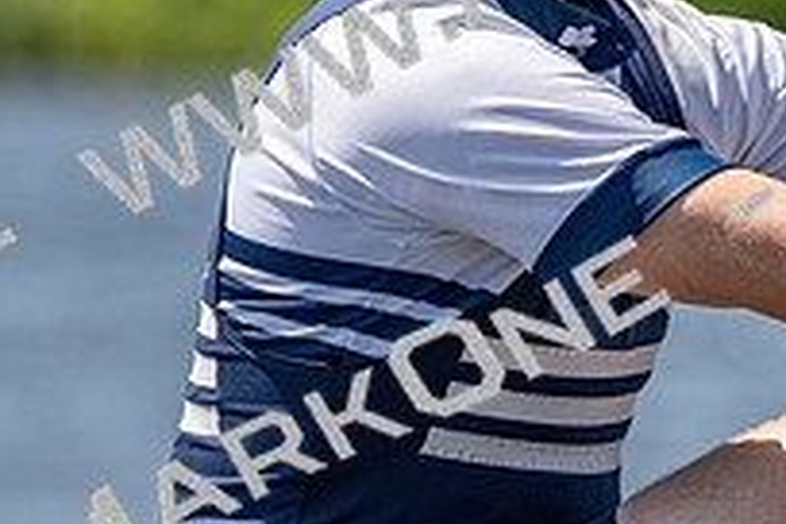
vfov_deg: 1.0
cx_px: 555
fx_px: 31023
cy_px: 225
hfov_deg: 1.5
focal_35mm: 1421
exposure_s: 1/2000
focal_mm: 500
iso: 320
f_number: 6.3
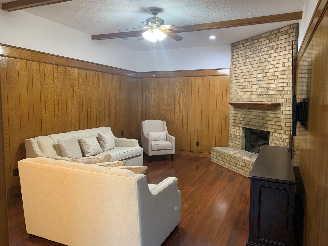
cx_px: 164
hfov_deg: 67.3
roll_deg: -0.3
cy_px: 123
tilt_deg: -4.0
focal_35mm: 26
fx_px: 246
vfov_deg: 53.1
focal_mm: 4.25
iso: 250
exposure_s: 1/60
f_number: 1.8
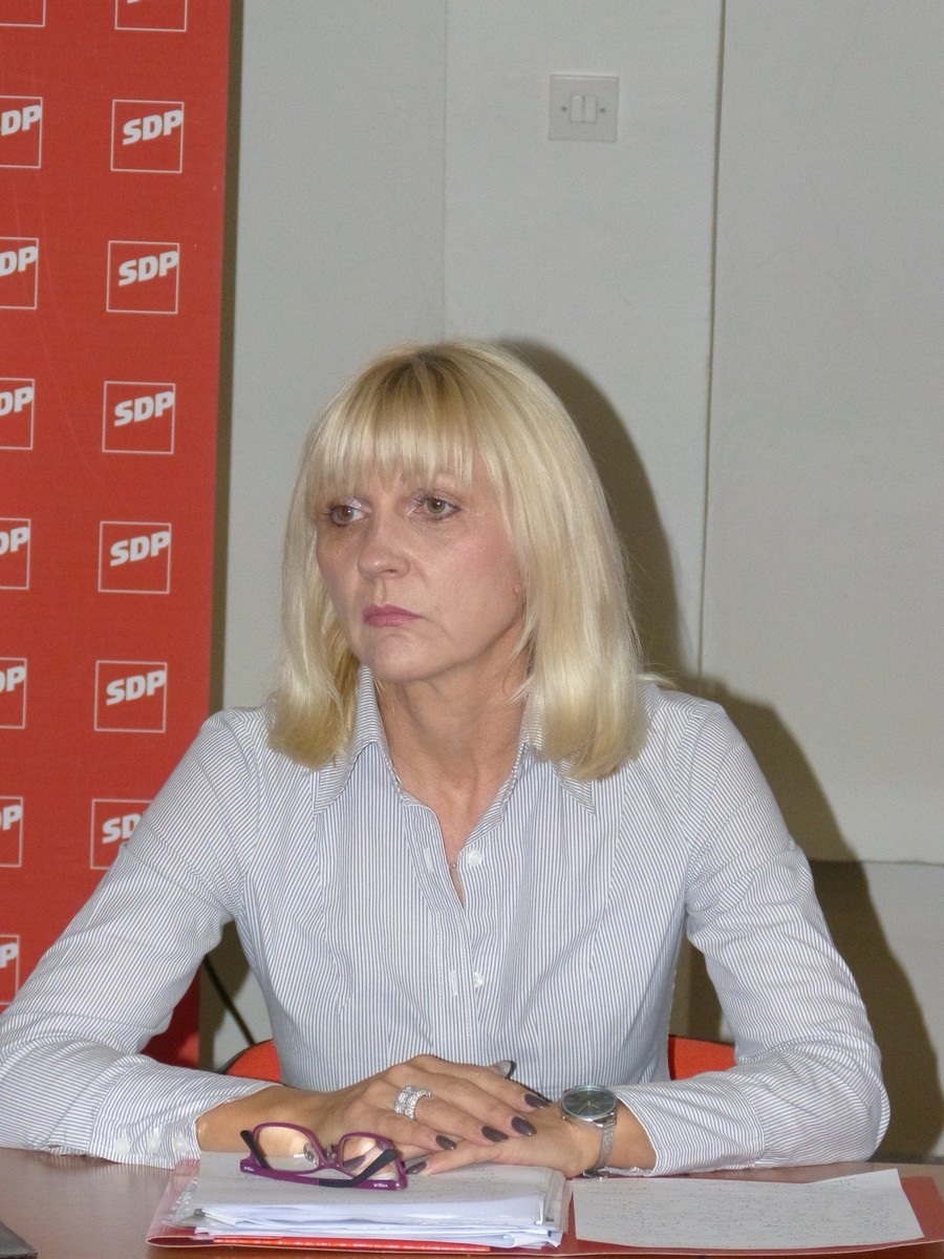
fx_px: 6327
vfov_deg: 11.4
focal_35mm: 174
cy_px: 630
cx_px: 472
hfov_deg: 8.5
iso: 500
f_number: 3.7
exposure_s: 1/250
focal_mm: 28.4
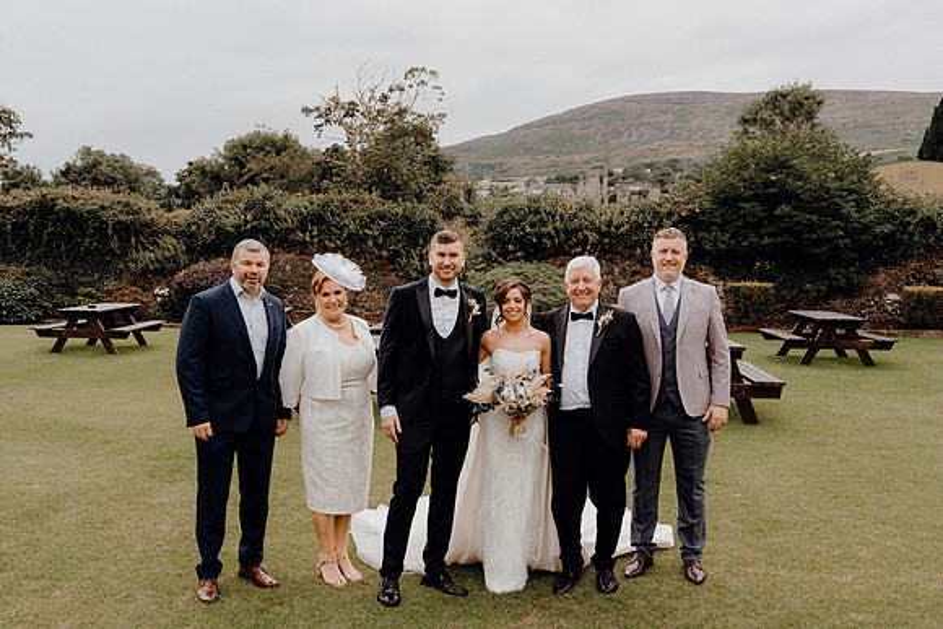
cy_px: 314
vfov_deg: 37.9
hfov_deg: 54.4
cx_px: 472
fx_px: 917
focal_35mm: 35
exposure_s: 1/160
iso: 125
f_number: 6.3
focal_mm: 35
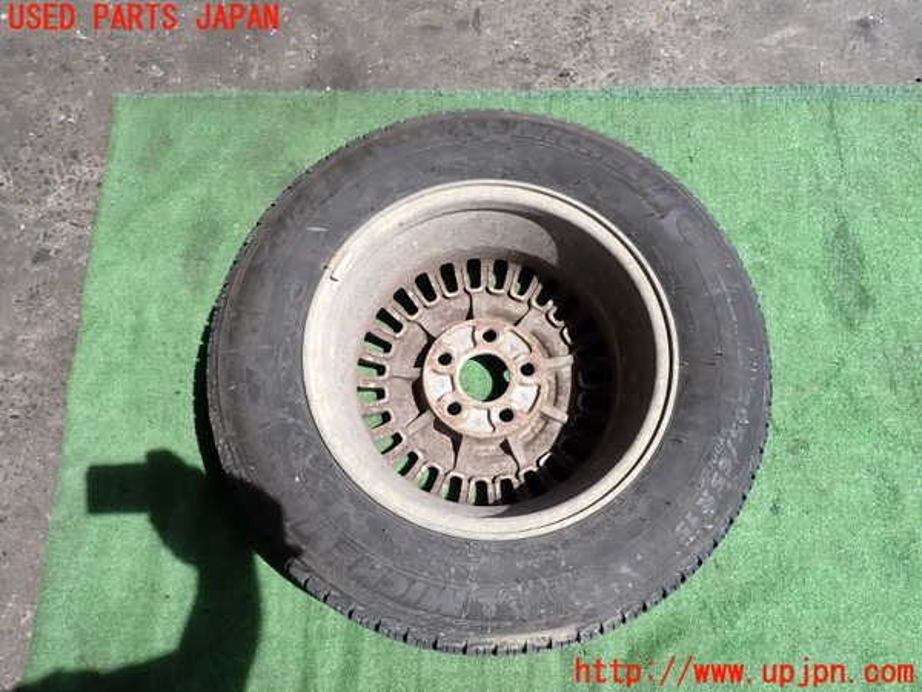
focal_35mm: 25
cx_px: 461
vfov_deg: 54.9
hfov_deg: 69.4
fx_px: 666
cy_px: 346
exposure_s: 1/1000
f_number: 2.8
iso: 100
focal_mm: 4.5
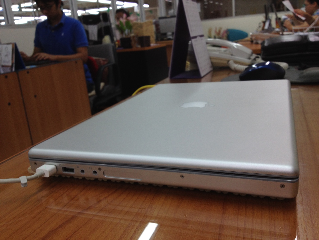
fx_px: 323
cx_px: 160
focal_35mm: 35
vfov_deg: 40.7
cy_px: 120
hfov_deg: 52.6
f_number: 2.4
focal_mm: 4.28
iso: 64
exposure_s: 1/50
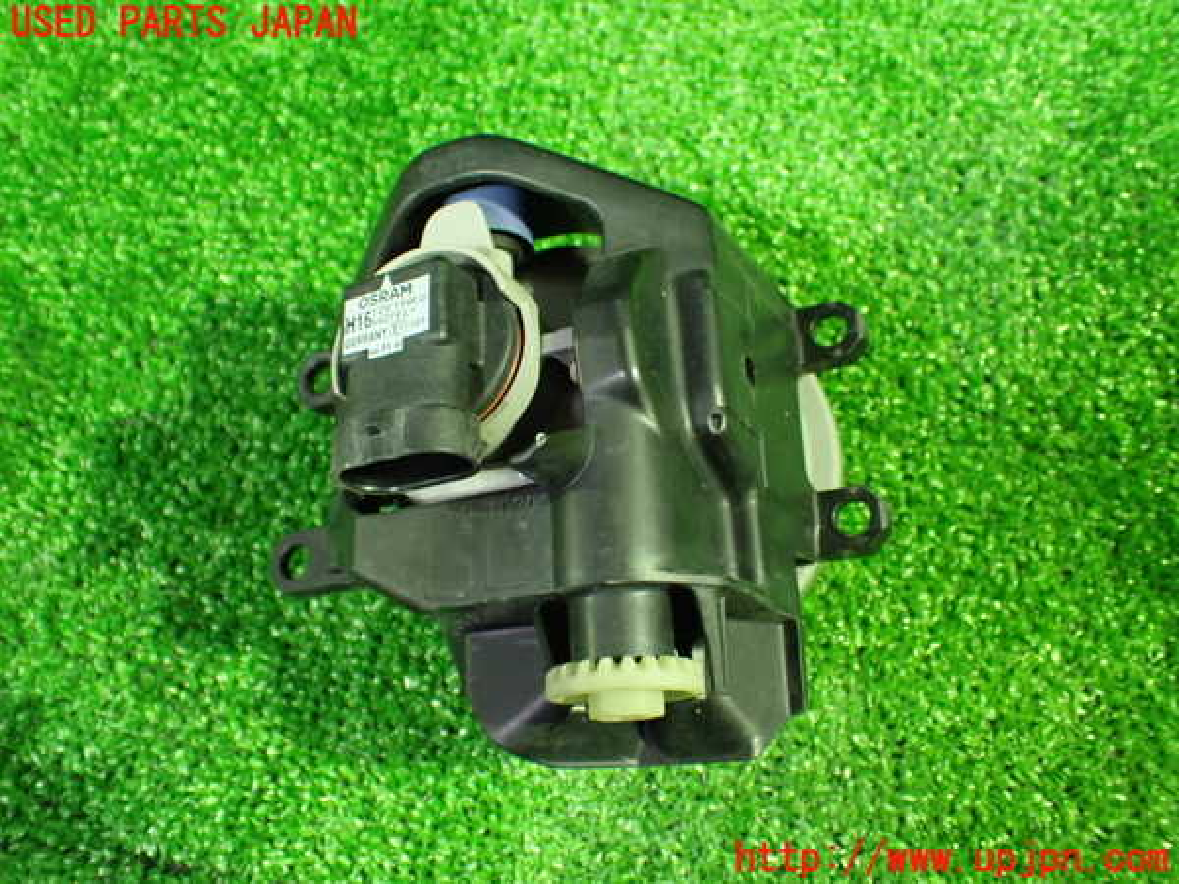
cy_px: 442
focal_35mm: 32
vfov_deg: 44.2
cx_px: 590
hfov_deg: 56.8
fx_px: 1090
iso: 1000
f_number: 2.4
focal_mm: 5.79
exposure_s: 1/30
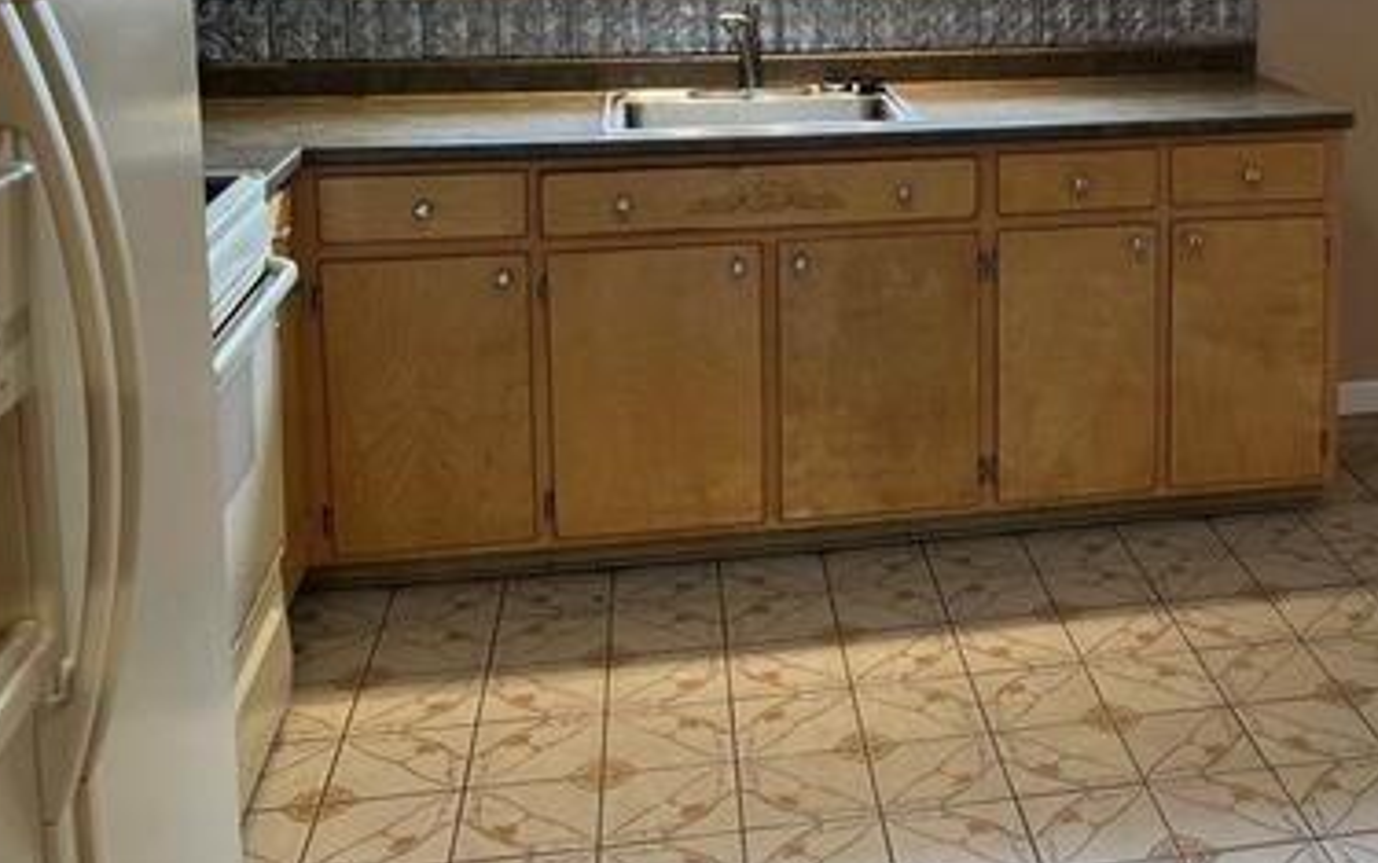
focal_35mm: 47
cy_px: 62
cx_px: 1058
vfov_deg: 26.4
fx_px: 1766
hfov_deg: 41.2
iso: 80
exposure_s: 1/120
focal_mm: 5.7
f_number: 1.5
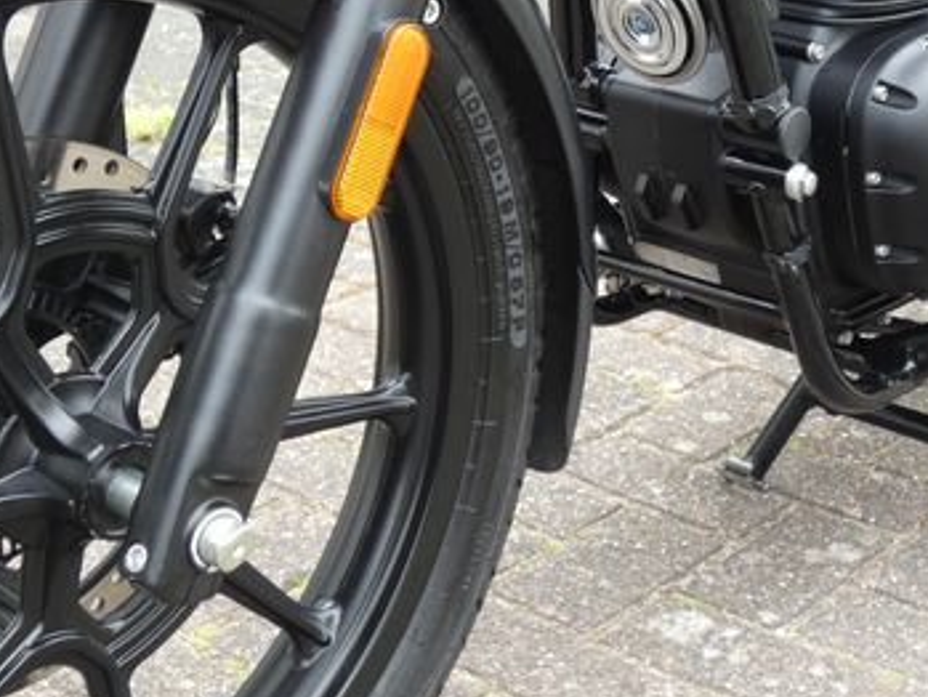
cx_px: 577
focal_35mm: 66
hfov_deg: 29.3
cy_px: 160
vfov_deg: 22.0
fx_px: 1770
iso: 160
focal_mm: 6.5
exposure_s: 1/80
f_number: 3.5
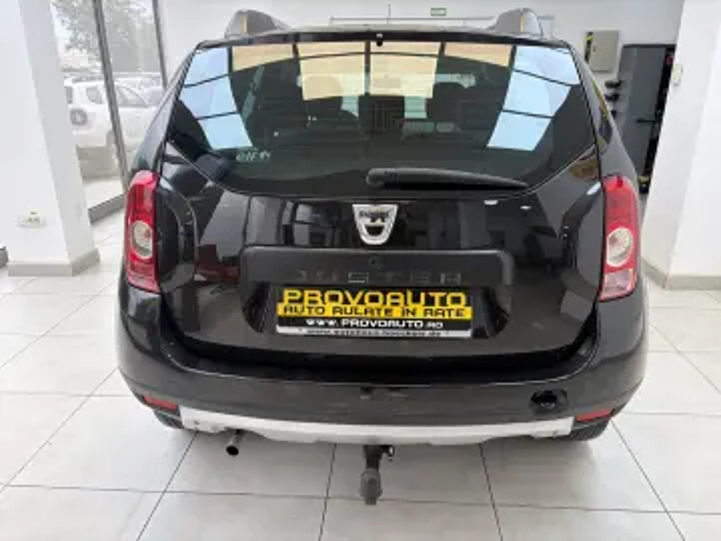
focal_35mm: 26
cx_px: 360
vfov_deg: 53.1
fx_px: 542
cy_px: 270
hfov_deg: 67.3
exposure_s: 1/100
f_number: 1.6
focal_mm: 5.96
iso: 50
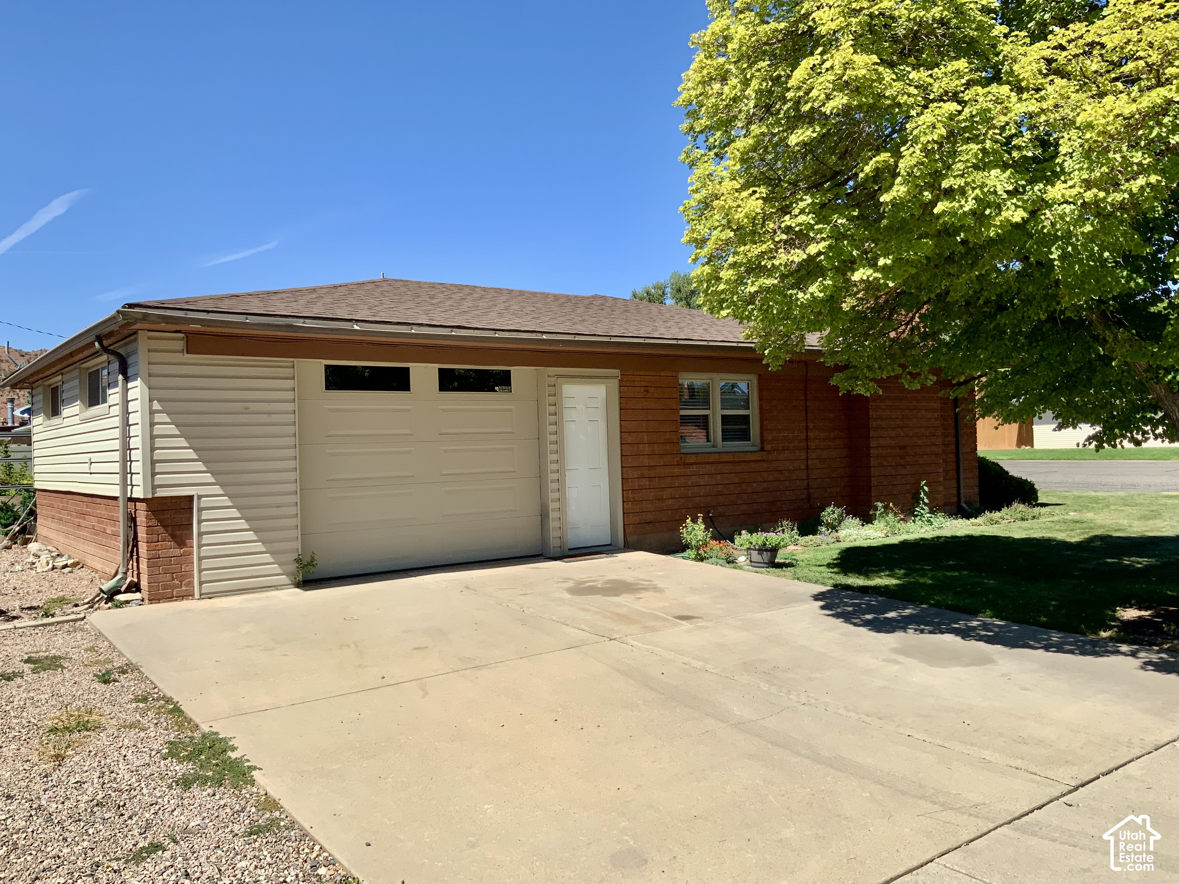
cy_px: 442
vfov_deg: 48.2
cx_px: 590
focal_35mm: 29
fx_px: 988
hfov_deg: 61.7
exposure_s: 1/2320
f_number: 1.8
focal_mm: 3
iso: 20
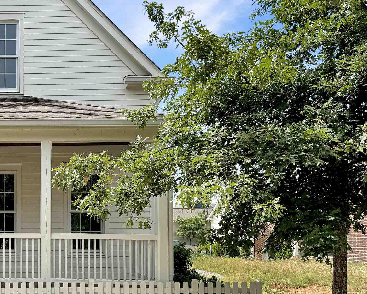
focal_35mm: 47
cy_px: 170
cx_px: 2
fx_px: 511
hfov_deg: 35.8
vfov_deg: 32.0
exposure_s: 1/3802
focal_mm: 6.76
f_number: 1.78
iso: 80
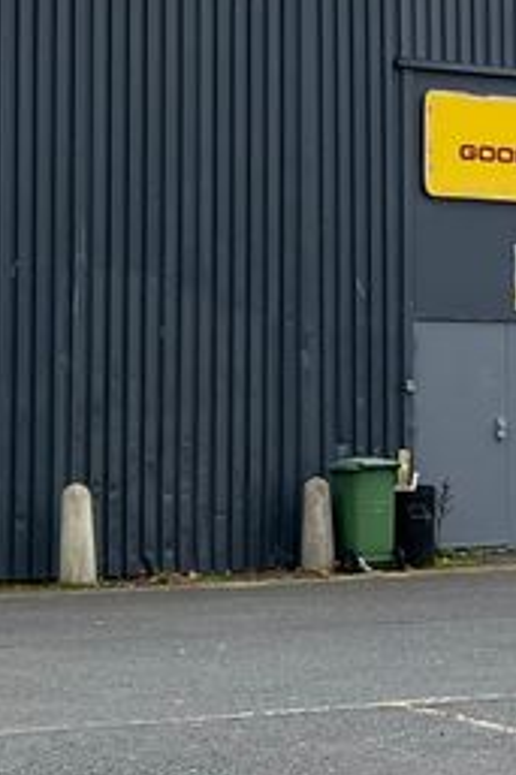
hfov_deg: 11.4
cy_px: 303
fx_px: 2519
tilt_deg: +3.7
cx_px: 652
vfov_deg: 17.5
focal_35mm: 117
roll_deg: +0.4
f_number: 1.5
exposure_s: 1/1159
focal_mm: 5.7
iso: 50
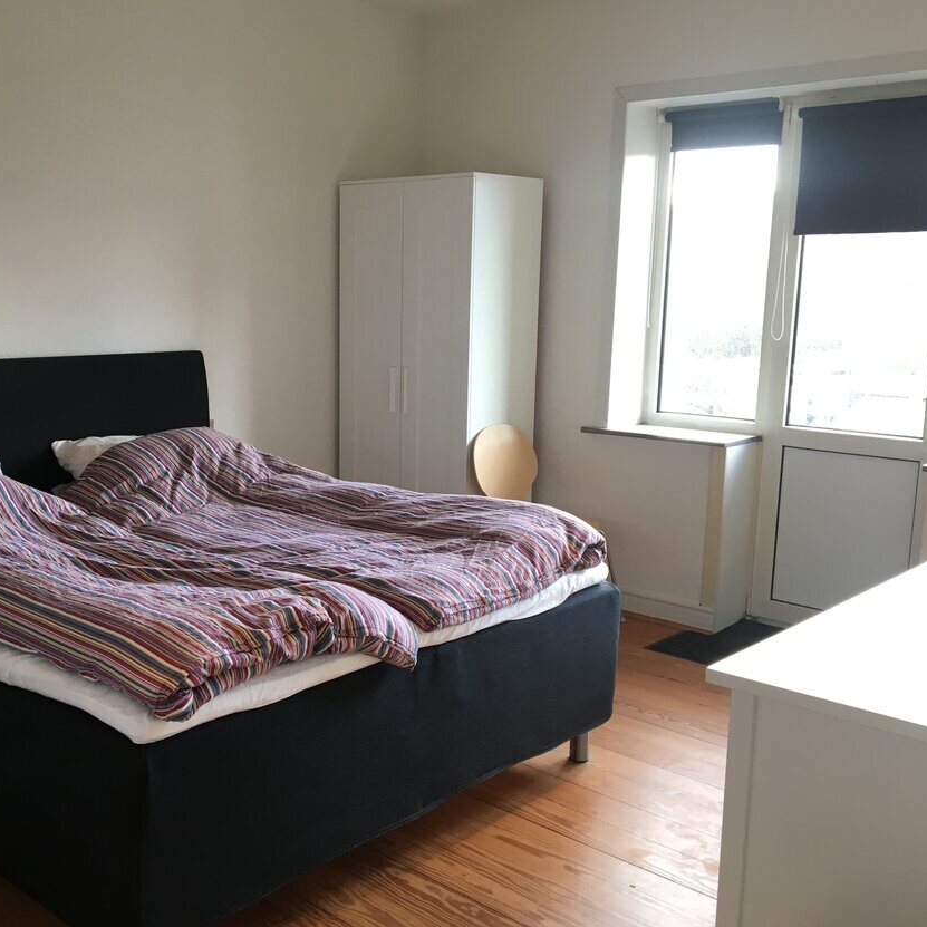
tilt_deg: -9.9
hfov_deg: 44.7
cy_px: 484
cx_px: 369
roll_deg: -0.8
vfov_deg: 44.9
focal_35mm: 37
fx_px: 1121
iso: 64
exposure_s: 1/33
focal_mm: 4.15
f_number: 2.2
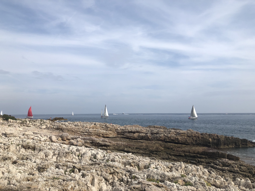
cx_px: 128
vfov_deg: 49.7
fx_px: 206
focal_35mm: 28
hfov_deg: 63.4
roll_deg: -0.8
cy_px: 96
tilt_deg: +5.4
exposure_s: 1/3690
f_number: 1.8
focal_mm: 3.99
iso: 25
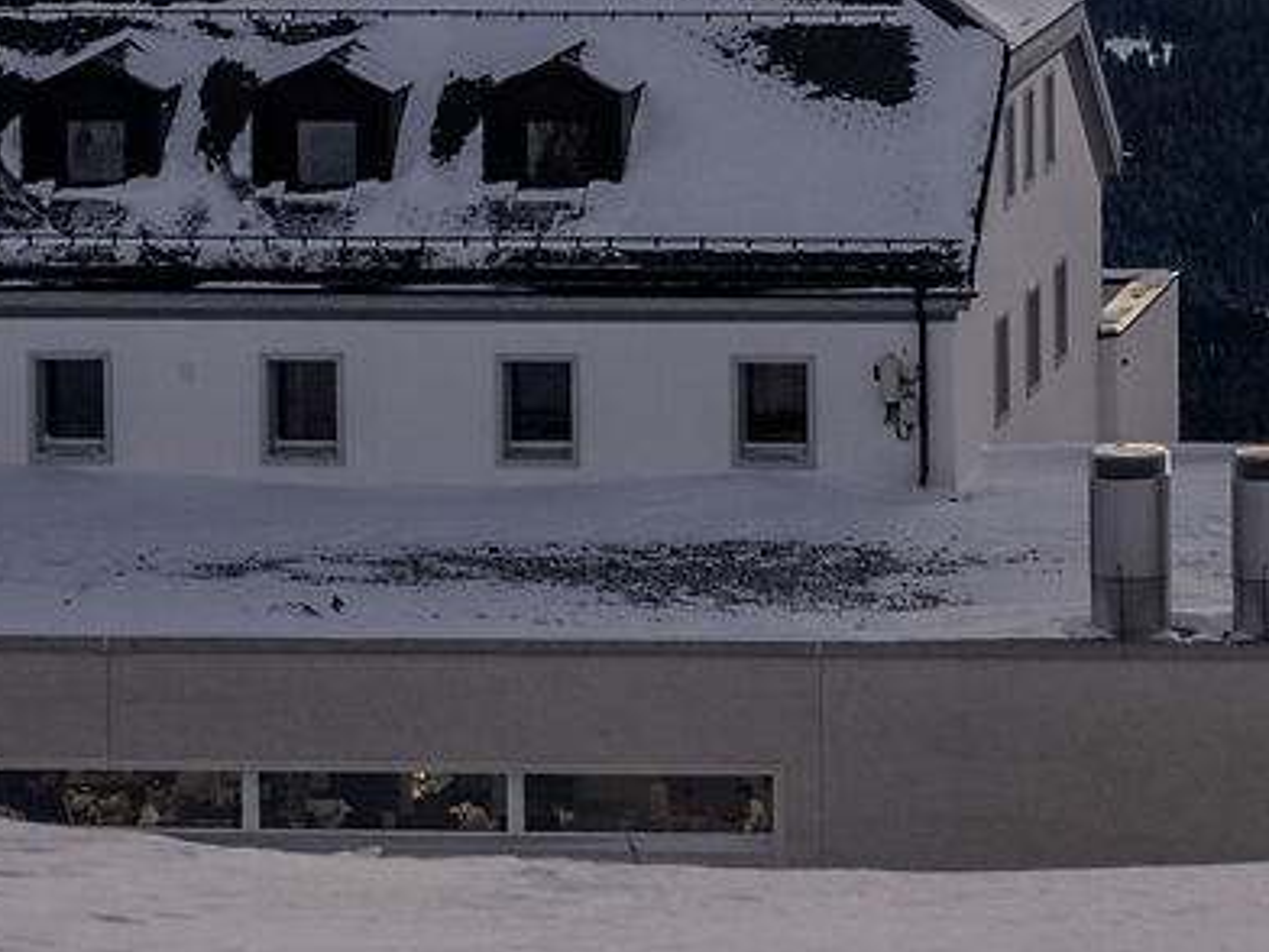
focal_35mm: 259
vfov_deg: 5.6
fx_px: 9495
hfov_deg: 7.6
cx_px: 1635
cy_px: -855
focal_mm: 55
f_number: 7.1
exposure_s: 1/125
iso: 160
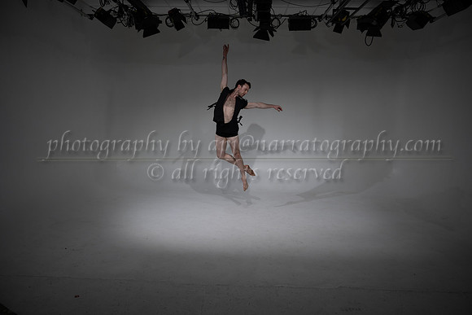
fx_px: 361
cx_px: 236
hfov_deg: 66.4
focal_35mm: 28
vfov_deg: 47.2
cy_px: 158
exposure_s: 1/320
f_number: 4
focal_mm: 27.5
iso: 400
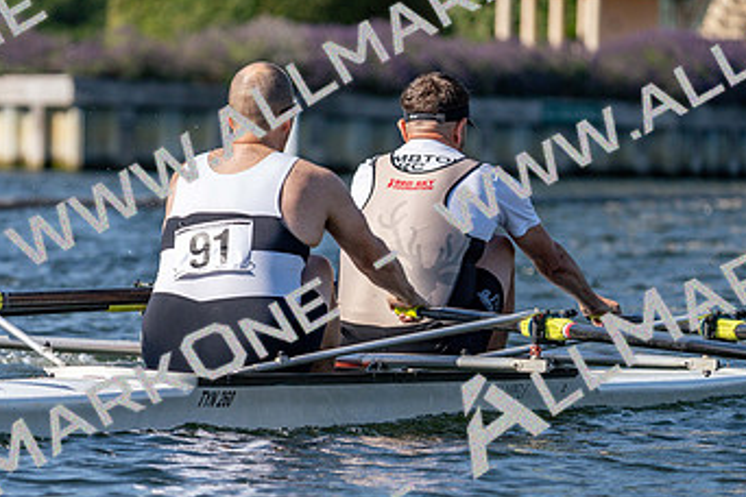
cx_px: 275
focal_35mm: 466
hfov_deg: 4.4
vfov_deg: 3.0
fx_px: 9656
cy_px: 271
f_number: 5.6
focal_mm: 275
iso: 200
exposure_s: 1/1600
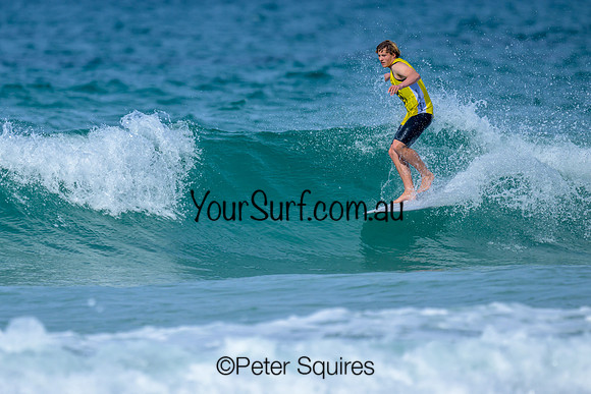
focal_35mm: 1100
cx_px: 188
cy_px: 214
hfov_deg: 1.9
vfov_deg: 1.3
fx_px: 18061
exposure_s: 1/2000
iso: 200
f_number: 6.3
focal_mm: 800
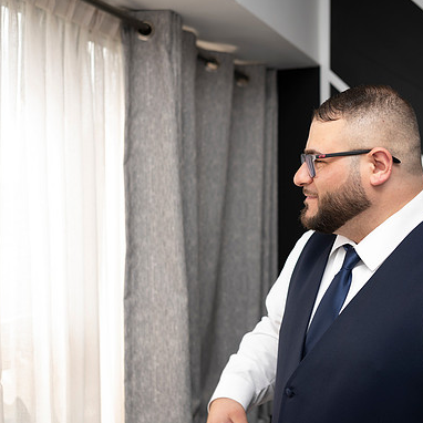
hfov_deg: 34.7
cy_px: 210
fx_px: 677
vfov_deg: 34.7
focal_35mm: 49
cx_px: 210
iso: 50
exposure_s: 1/100
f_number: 2.8
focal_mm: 38
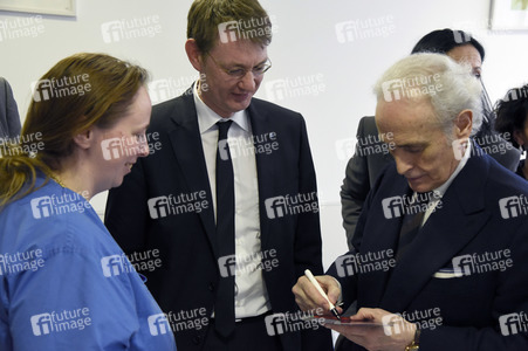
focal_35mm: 55
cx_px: 264
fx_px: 806
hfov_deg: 36.3
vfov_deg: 24.6
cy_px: 176
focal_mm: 55
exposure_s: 1/100
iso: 4000
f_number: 5.6
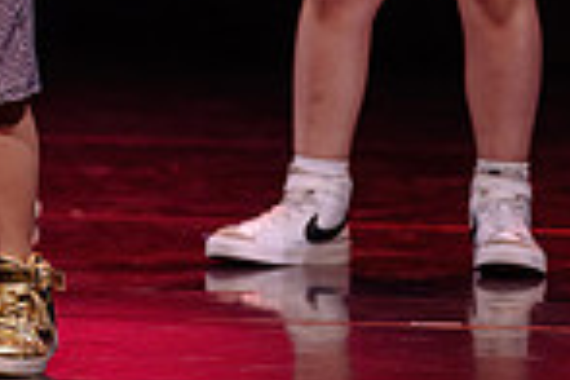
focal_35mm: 696
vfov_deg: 2.0
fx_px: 11019
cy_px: -292
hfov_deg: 3.0
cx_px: -391
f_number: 2.8
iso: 1600
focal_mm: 165
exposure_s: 1/320
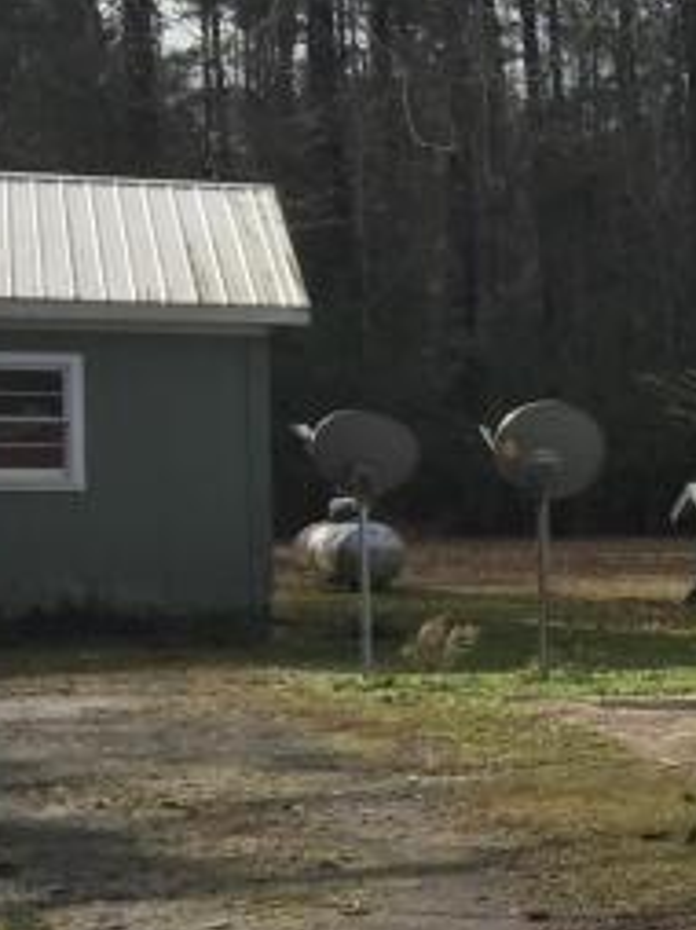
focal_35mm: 117
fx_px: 3142
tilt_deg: -0.1
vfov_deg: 16.8
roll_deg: -2.8
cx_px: 1769
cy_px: 542
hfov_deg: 10.5
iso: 32
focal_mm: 4.15
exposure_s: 1/1464
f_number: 2.2
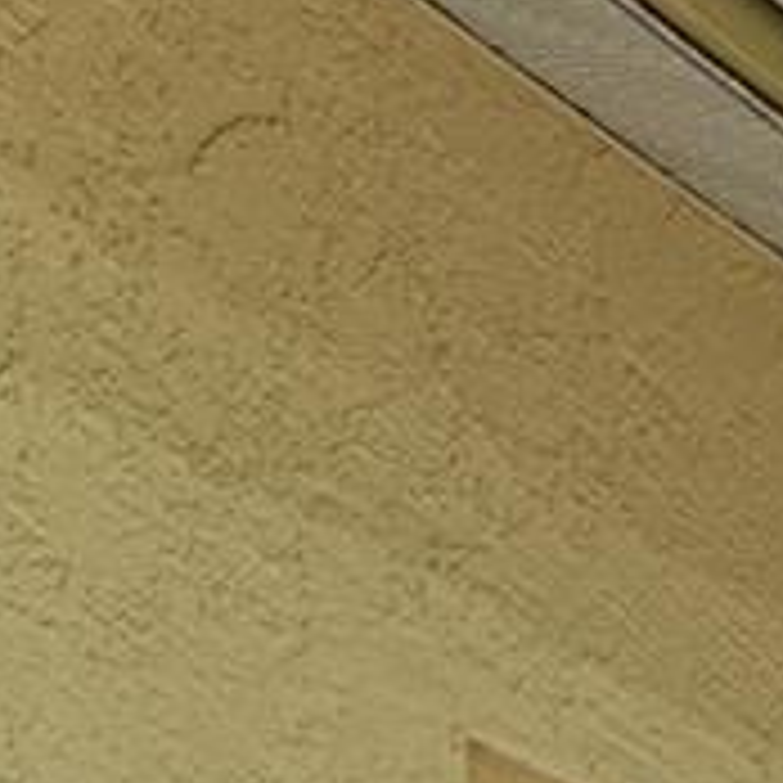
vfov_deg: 10.8
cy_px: 2005
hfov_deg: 10.2
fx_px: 3404
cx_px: 2246
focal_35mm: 133
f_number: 9
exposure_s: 1/320
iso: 200
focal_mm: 17
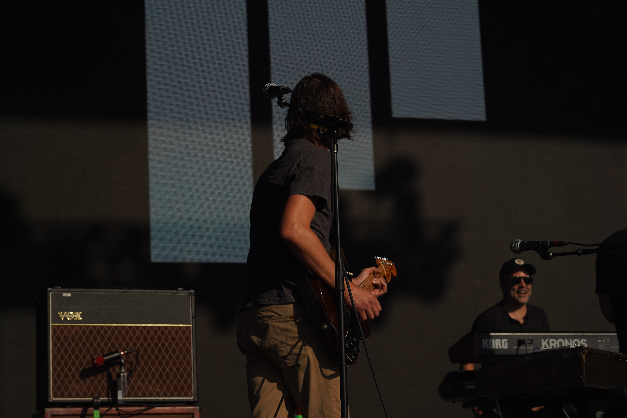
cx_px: 314
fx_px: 1829
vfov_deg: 13.0
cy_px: 209
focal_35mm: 105
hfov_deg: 19.5
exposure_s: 1/1250
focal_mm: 105
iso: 100
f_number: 8
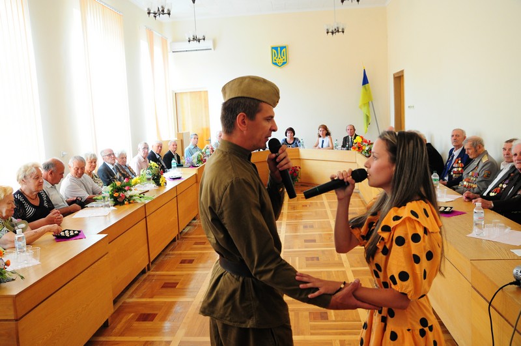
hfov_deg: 51.3
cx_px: 260
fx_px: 542
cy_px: 173
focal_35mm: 38
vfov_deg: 35.4
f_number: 4
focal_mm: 25
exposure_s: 1/50
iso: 800
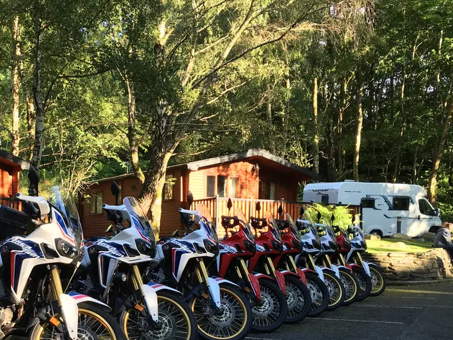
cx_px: 78
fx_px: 668
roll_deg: -0.3
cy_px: 272
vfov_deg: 28.0
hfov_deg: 36.0
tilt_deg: -2.1
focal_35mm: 51
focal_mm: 4.15
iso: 32
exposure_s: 1/100
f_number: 2.2
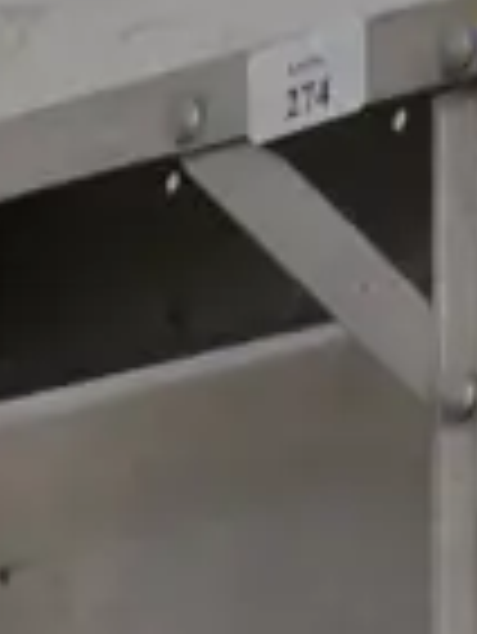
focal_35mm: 203
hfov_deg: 7.3
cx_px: 610
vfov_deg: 7.9
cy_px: 2149
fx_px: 3724
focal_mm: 14
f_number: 3.5
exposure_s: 1/60
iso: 640
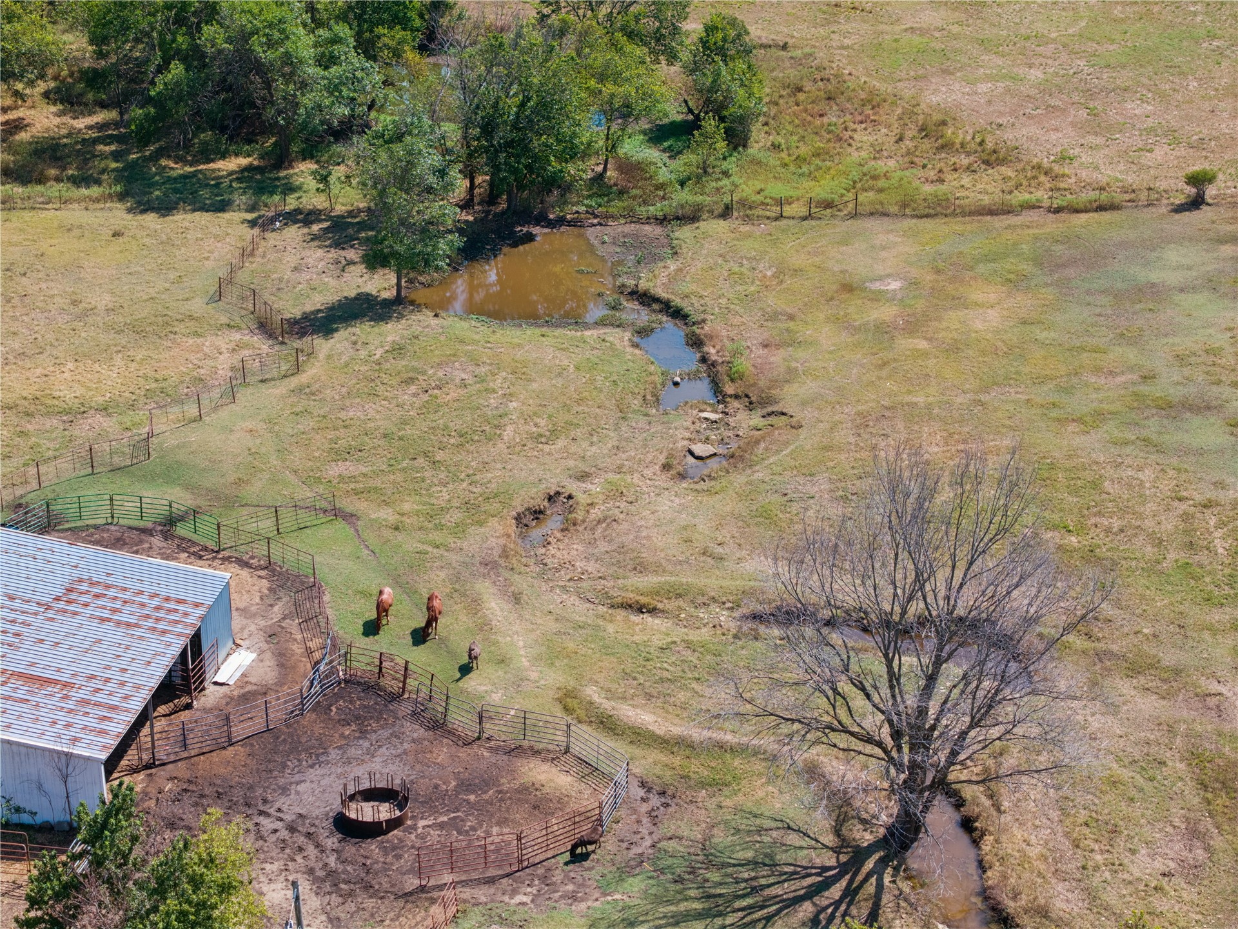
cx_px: 619
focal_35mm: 70
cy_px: 464
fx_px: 2503
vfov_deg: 21.0
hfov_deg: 27.8
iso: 150
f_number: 2.8
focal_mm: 19.4
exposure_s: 1/15
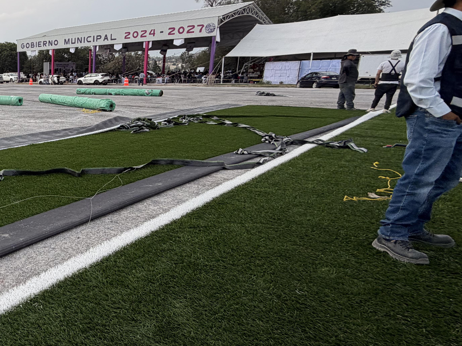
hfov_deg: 49.7
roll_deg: +0.5
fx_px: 387
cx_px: -4
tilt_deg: -11.9
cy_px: 156
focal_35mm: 29
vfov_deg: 48.1
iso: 25
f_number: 2.2
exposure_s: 1/770
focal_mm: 2.22
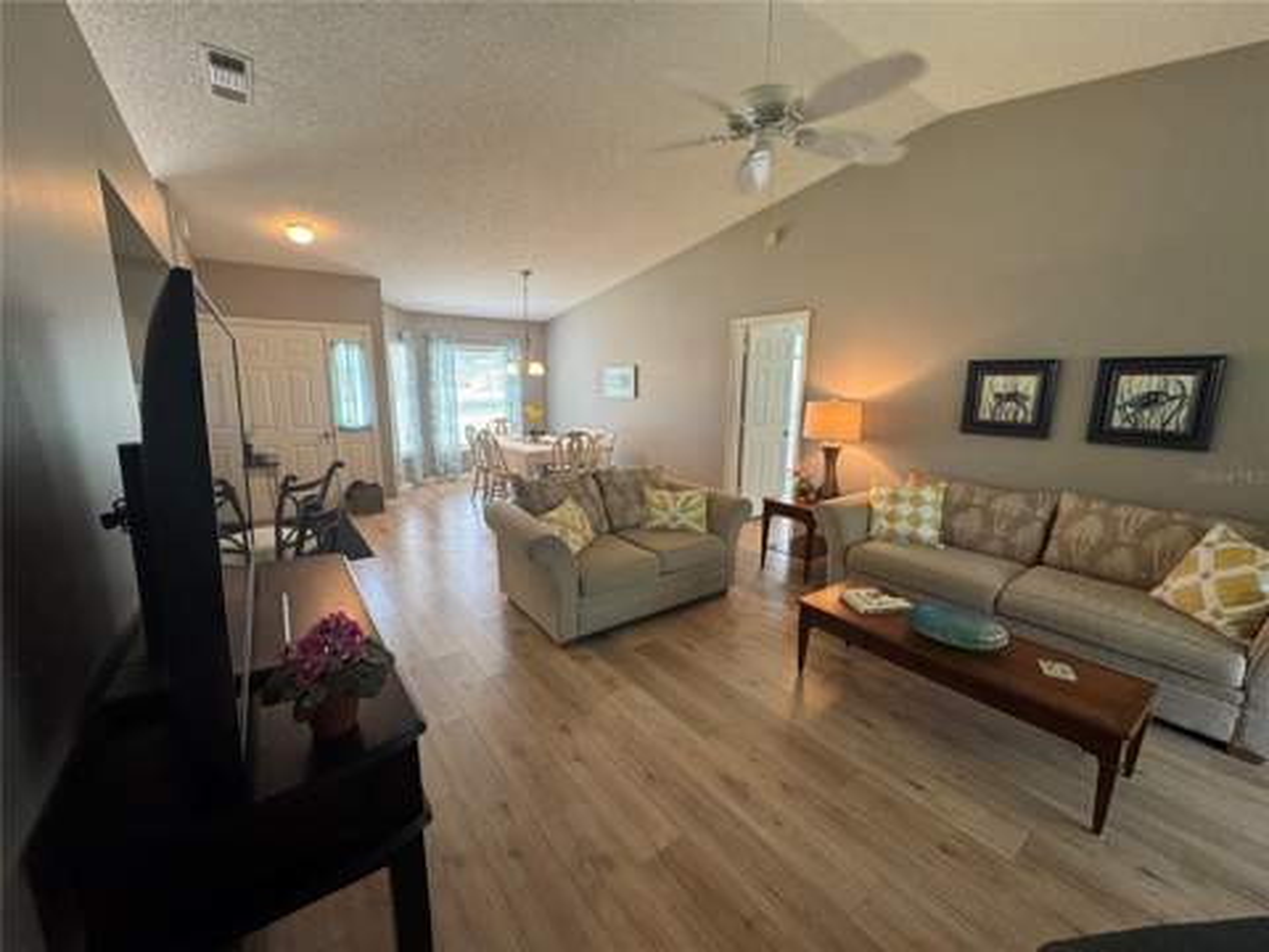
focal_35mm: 14
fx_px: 513
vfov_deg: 85.7
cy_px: 476
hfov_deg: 102.1
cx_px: 634
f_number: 2.2
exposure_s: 1/120
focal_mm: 2.22
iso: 250
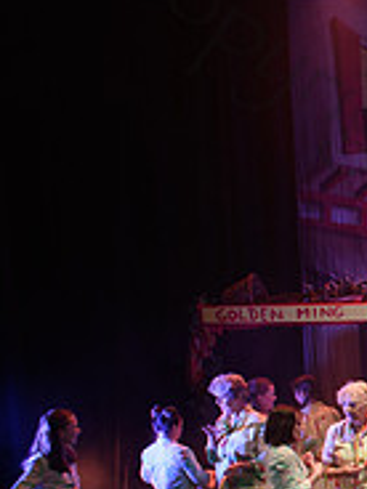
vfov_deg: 20.2
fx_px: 1357
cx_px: 776
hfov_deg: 13.0
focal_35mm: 96
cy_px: 403
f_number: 5.6
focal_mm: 27
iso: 1250
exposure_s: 1/60
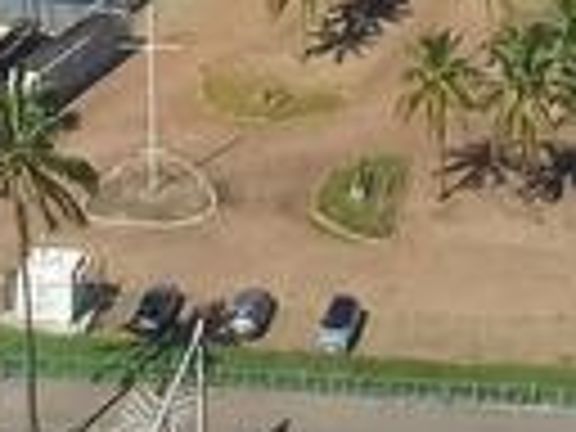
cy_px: -536
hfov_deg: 19.6
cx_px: 378
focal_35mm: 100
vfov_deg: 12.3
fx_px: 1664
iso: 40
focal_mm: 1.64
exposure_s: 1/1135
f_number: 2.2
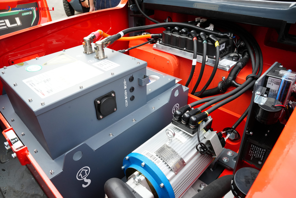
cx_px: 148
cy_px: 99
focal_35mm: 25
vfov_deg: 50.8
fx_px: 208
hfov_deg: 70.9
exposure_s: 1/200
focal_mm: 25.3
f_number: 11
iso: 1600
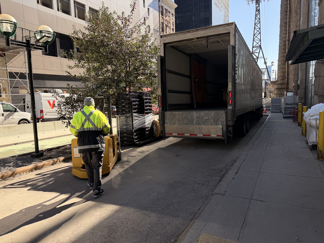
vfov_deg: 56.8
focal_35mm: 24
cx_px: 162
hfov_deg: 71.6
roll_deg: +1.6
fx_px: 225
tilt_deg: -7.2
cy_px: 122
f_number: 1.78
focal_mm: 6.76
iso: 80
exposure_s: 1/1174
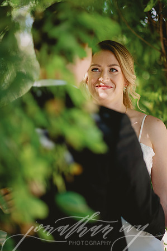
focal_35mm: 85
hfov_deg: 16.0
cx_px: 84
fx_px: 593
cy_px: 126
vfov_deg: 23.9
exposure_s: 1/1250
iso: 160
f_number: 1.6
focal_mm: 85
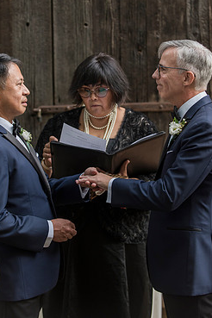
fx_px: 883
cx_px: 84
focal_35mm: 100
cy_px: 128
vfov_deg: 20.4
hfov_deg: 13.7
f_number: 3.5
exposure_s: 1/500
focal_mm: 82
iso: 800
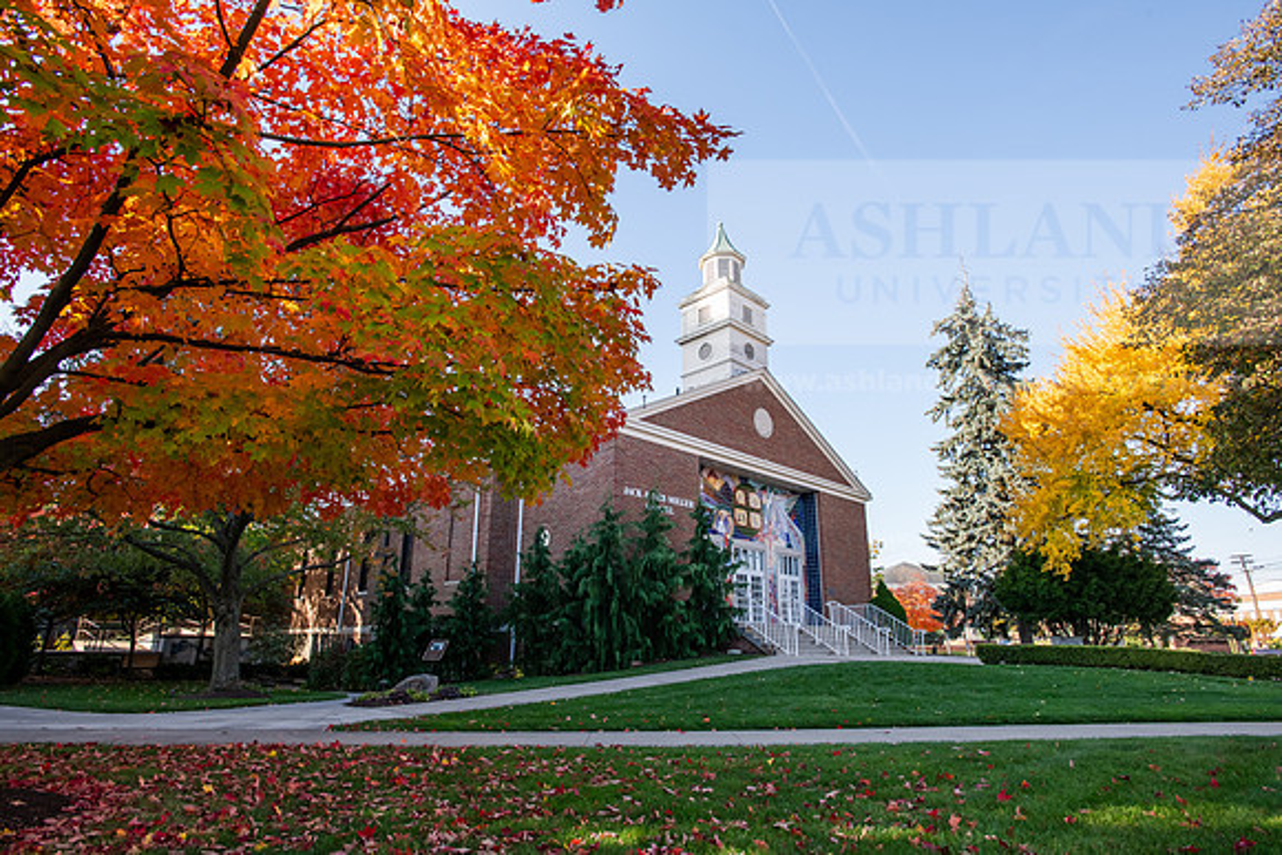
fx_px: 677
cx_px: 641
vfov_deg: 64.6
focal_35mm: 19
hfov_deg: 86.9
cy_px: 428
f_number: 9
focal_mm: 19
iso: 640
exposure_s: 1/250
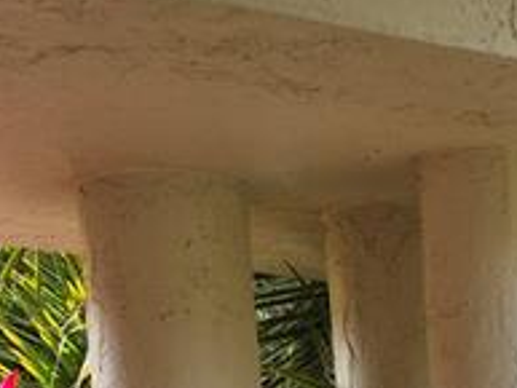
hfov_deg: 14.5
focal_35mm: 122
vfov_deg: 10.5
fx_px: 1823
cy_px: 920
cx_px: 876
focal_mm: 5.4
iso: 25
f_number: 1.8
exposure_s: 1/293
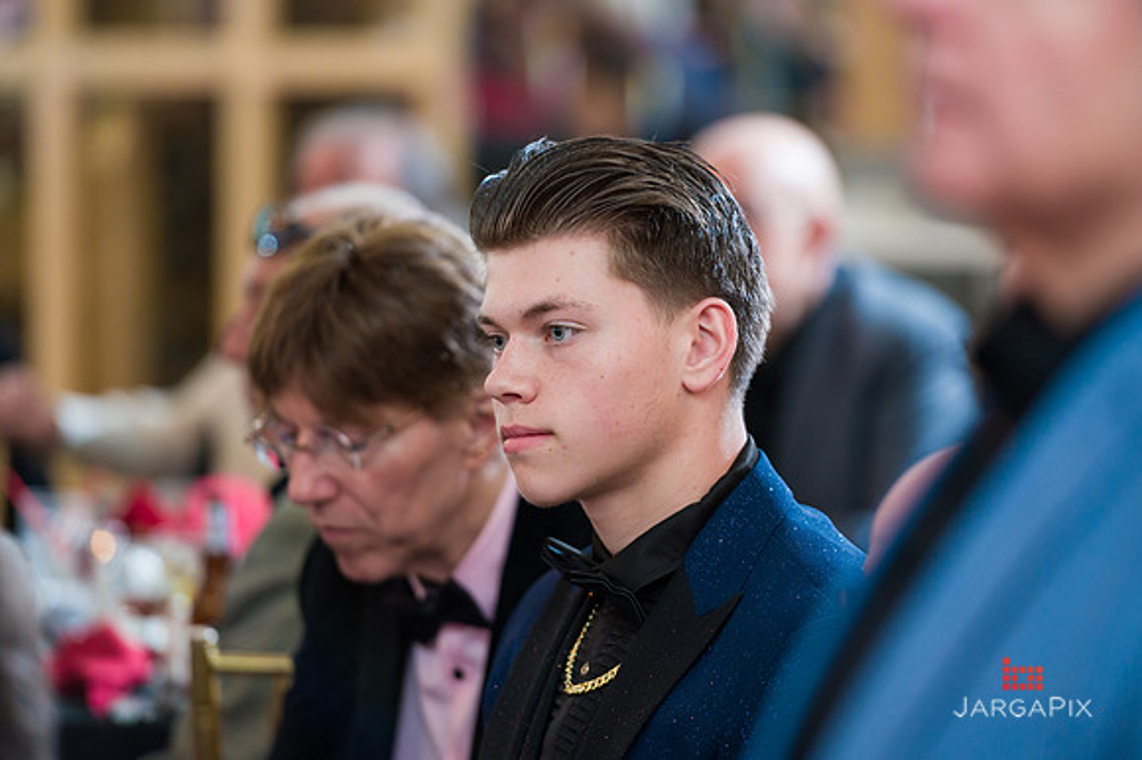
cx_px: 571
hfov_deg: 10.3
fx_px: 6366
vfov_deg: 6.8
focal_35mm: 201
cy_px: 380
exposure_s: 1/200
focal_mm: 200
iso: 1250
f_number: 3.2
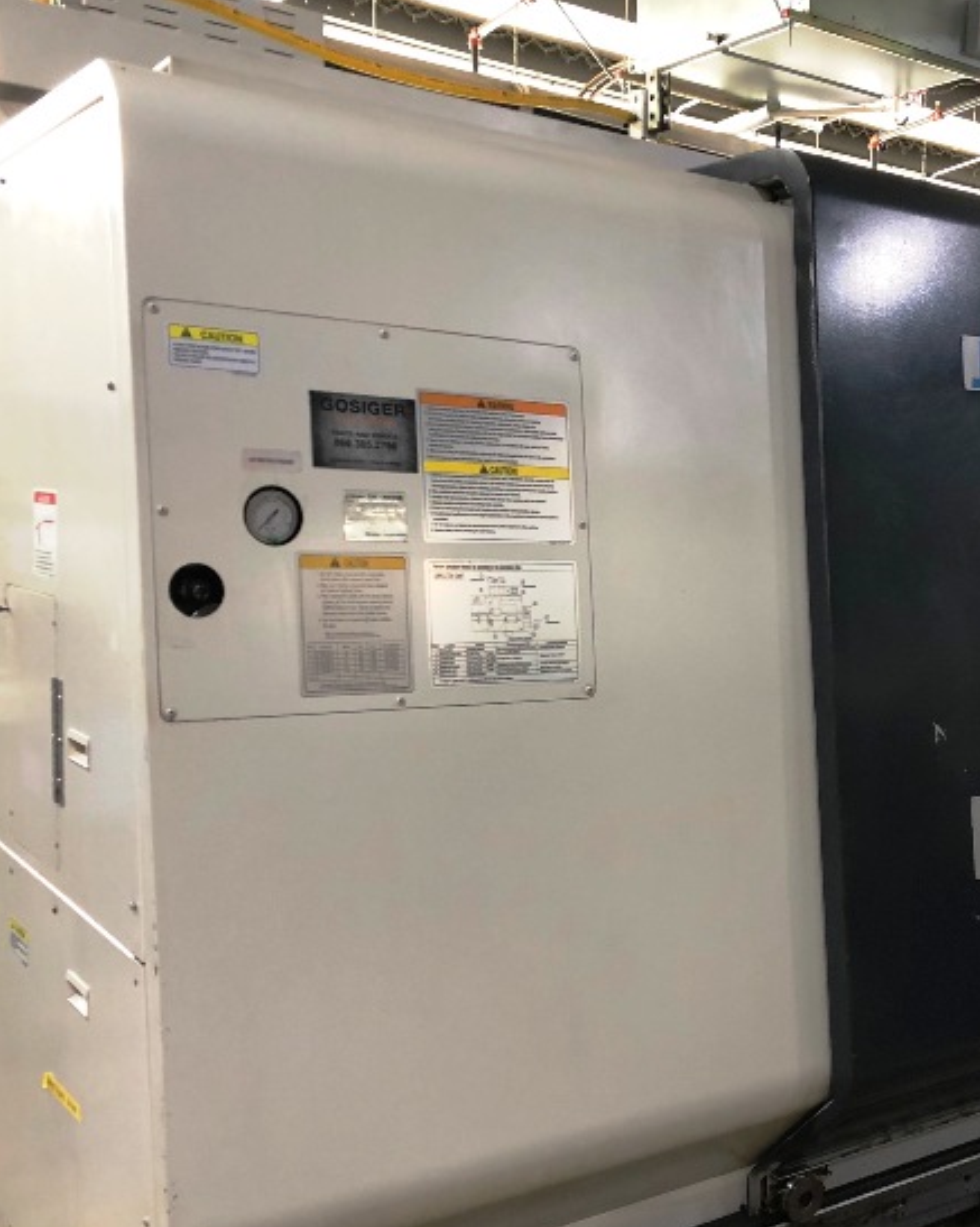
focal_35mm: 40
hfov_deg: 36.3
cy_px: 668
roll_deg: -1.9
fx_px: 1451
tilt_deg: -5.4
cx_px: 749
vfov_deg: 45.8
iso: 40
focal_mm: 4
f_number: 1.8
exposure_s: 1/15
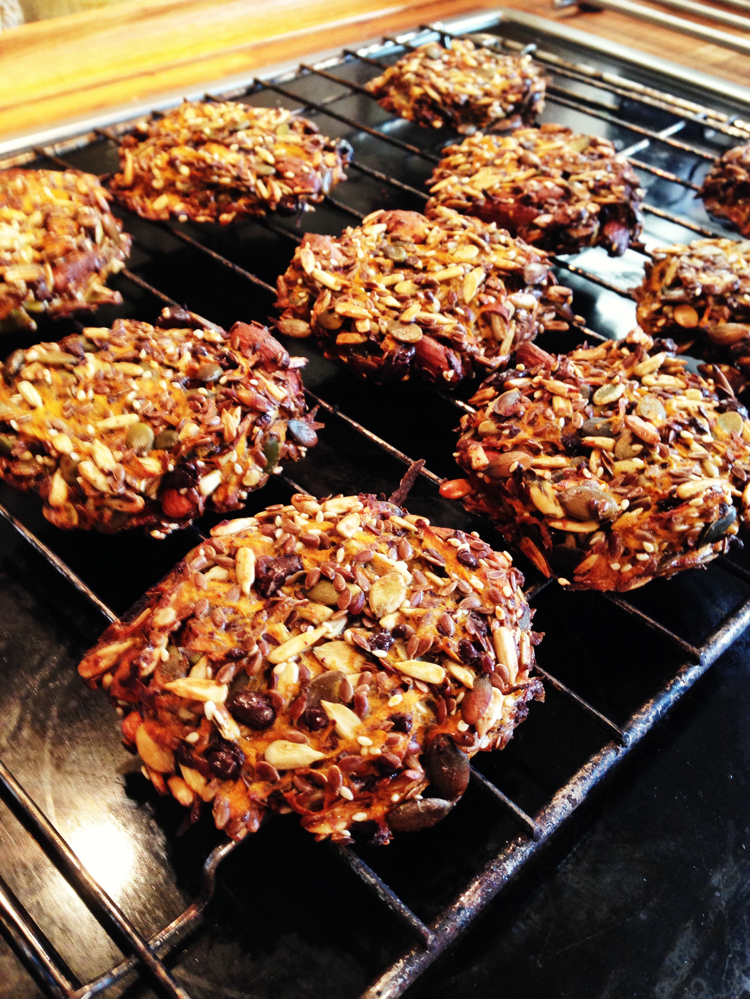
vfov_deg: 55.4
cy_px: 500
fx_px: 953
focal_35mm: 33
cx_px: 375
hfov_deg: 42.9
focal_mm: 4.12
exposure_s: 1/20
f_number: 2.4
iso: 125
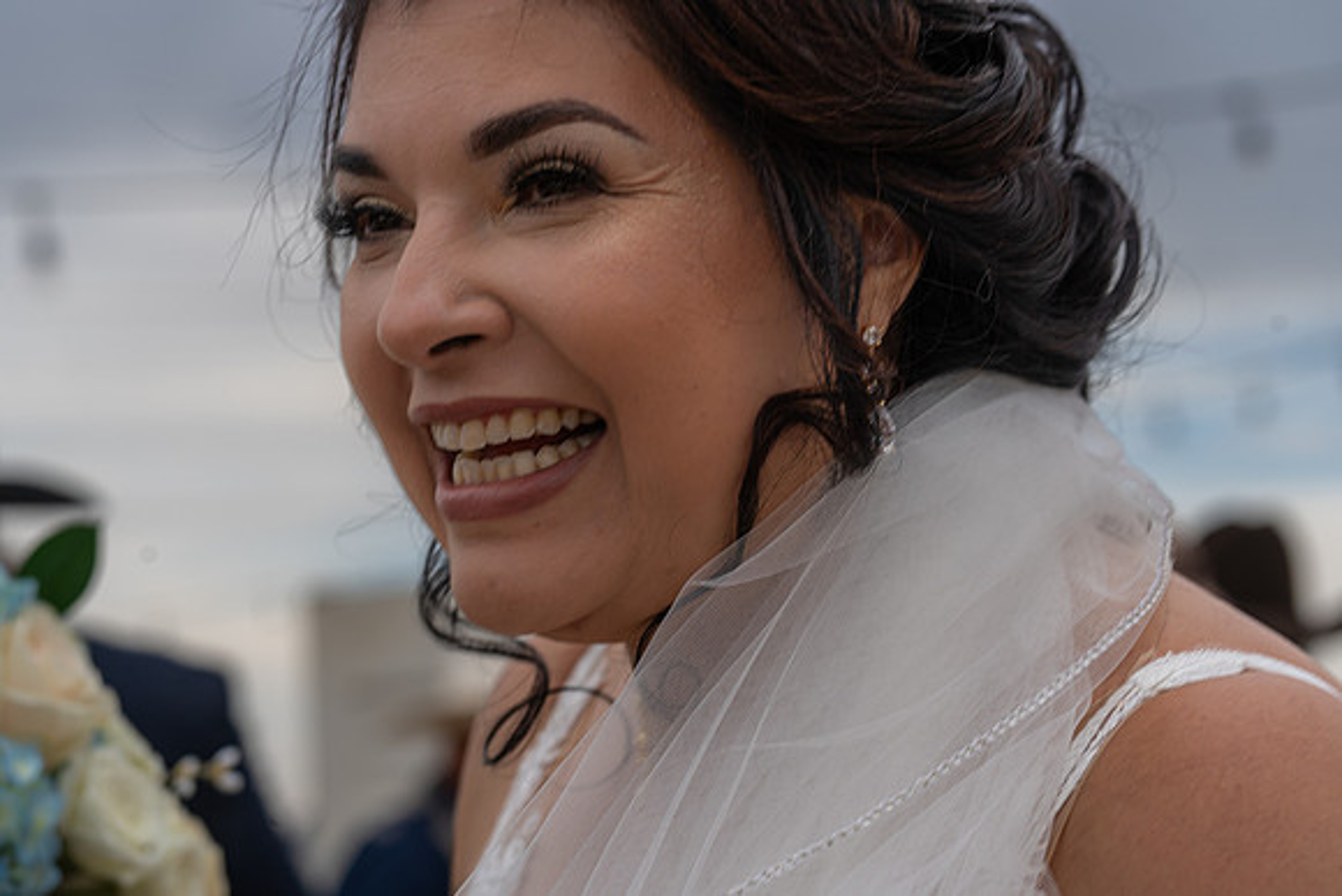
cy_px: 448
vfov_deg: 14.7
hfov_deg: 21.9
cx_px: 671
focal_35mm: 93
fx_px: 3467
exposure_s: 1/250
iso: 100
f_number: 6.3
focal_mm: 93
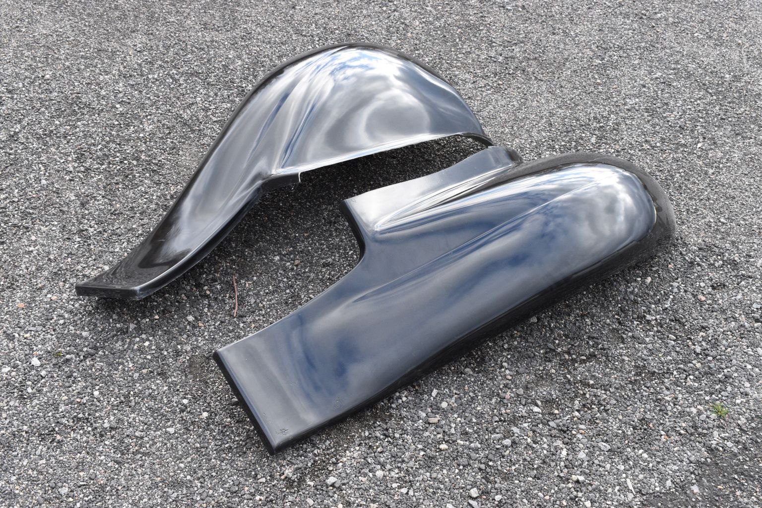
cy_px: 254
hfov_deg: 46.4
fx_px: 889
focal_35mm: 42
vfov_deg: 31.9
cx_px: 381
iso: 1250
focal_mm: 28
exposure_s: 1/320
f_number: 9
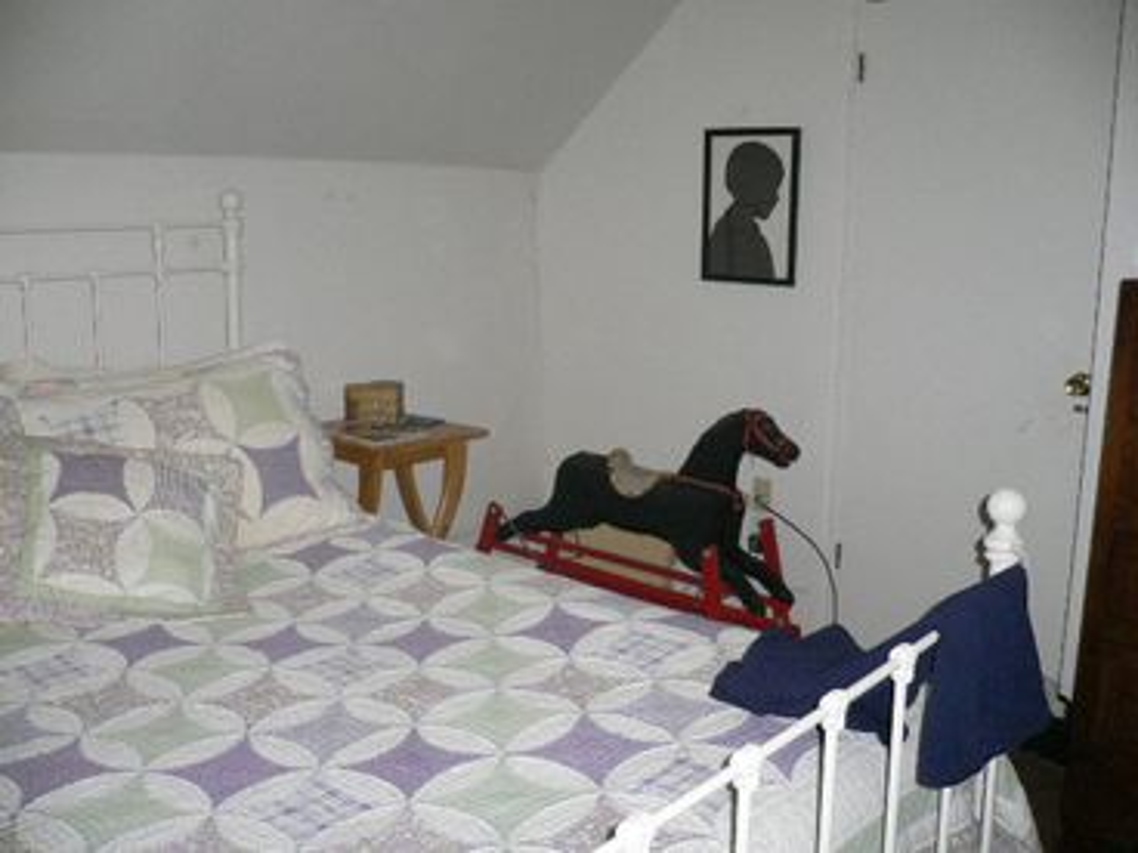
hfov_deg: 52.6
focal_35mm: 35
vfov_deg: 40.7
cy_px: 426
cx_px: 569
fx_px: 1151
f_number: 2.8
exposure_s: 1/60
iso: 200
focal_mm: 5.8
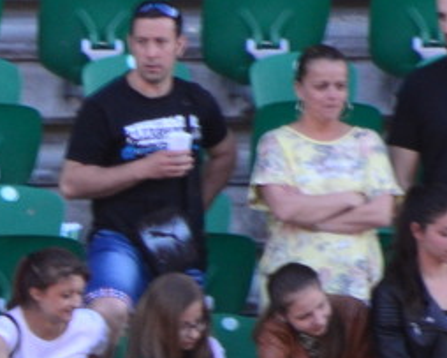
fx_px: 26422
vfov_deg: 0.8
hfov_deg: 1.0
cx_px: -350
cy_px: 520
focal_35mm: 1998
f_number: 5.6
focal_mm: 300
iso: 400
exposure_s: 1/80
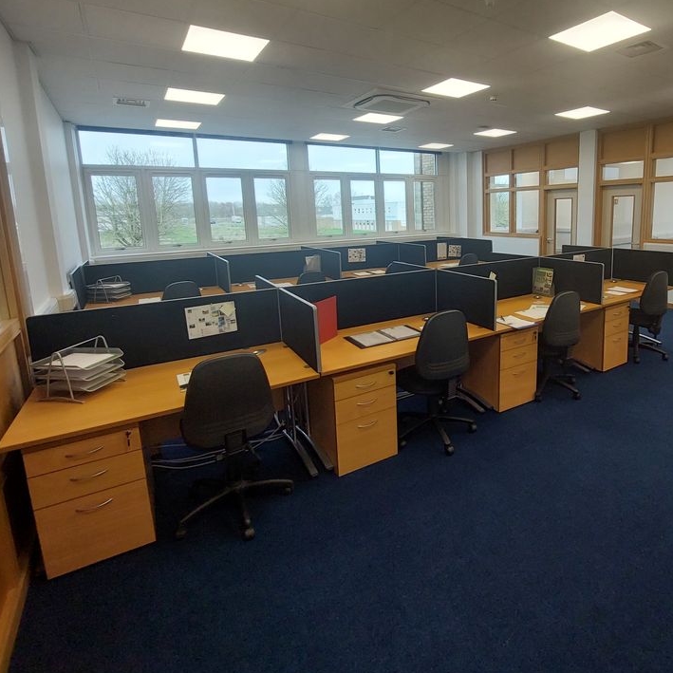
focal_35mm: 18
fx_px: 396
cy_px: 283
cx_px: 426
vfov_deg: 80.1
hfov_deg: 79.0
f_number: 2.2
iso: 50
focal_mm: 1.74
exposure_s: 1/60
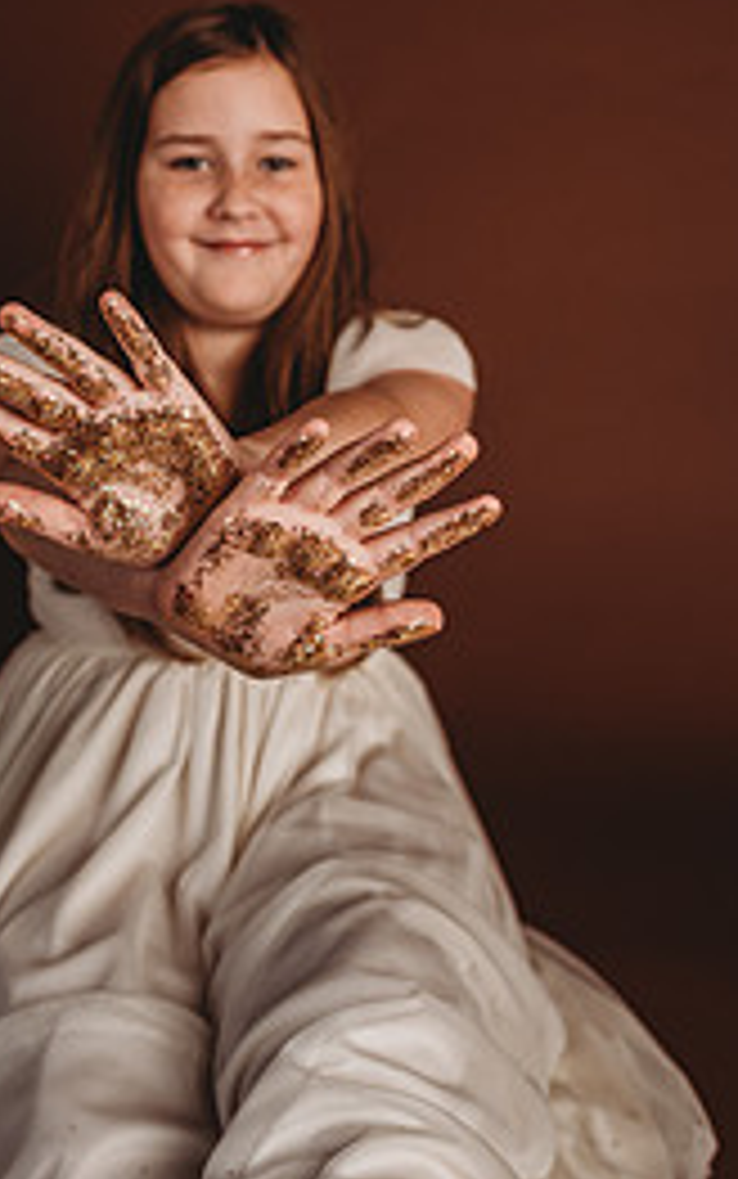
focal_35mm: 42
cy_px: 302
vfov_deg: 45.6
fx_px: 1350
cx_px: 180
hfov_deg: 30.0
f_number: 3.2
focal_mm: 24
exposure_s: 1/160
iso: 100
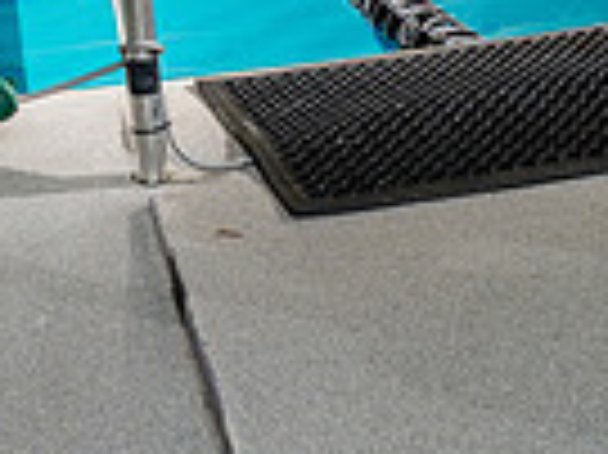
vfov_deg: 14.8
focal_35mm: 77
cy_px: -517
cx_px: -41
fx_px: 1351
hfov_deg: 23.9
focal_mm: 24
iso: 500
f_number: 7.1
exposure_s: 1/200
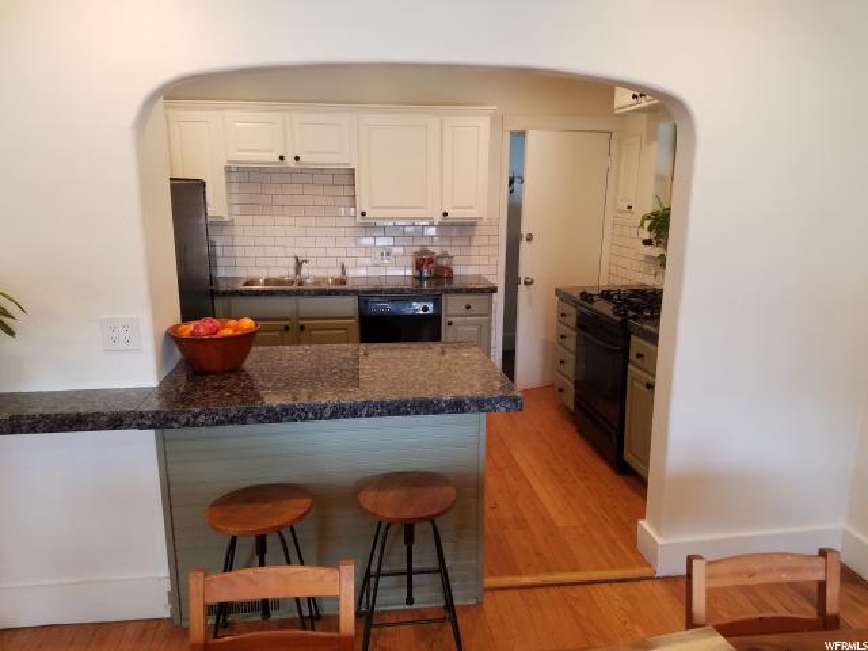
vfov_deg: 53.1
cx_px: 434
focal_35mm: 26
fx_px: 652
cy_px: 326
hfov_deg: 67.3
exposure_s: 1/60
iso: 125
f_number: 1.7
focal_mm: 4.2
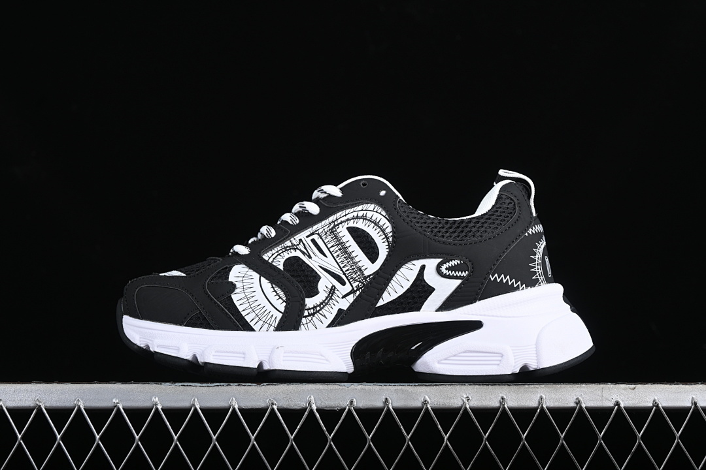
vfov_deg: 18.2
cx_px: 353
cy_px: 235
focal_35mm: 75
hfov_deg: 27.0
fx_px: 1471
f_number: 7.1
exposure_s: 1/200
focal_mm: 50
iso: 200
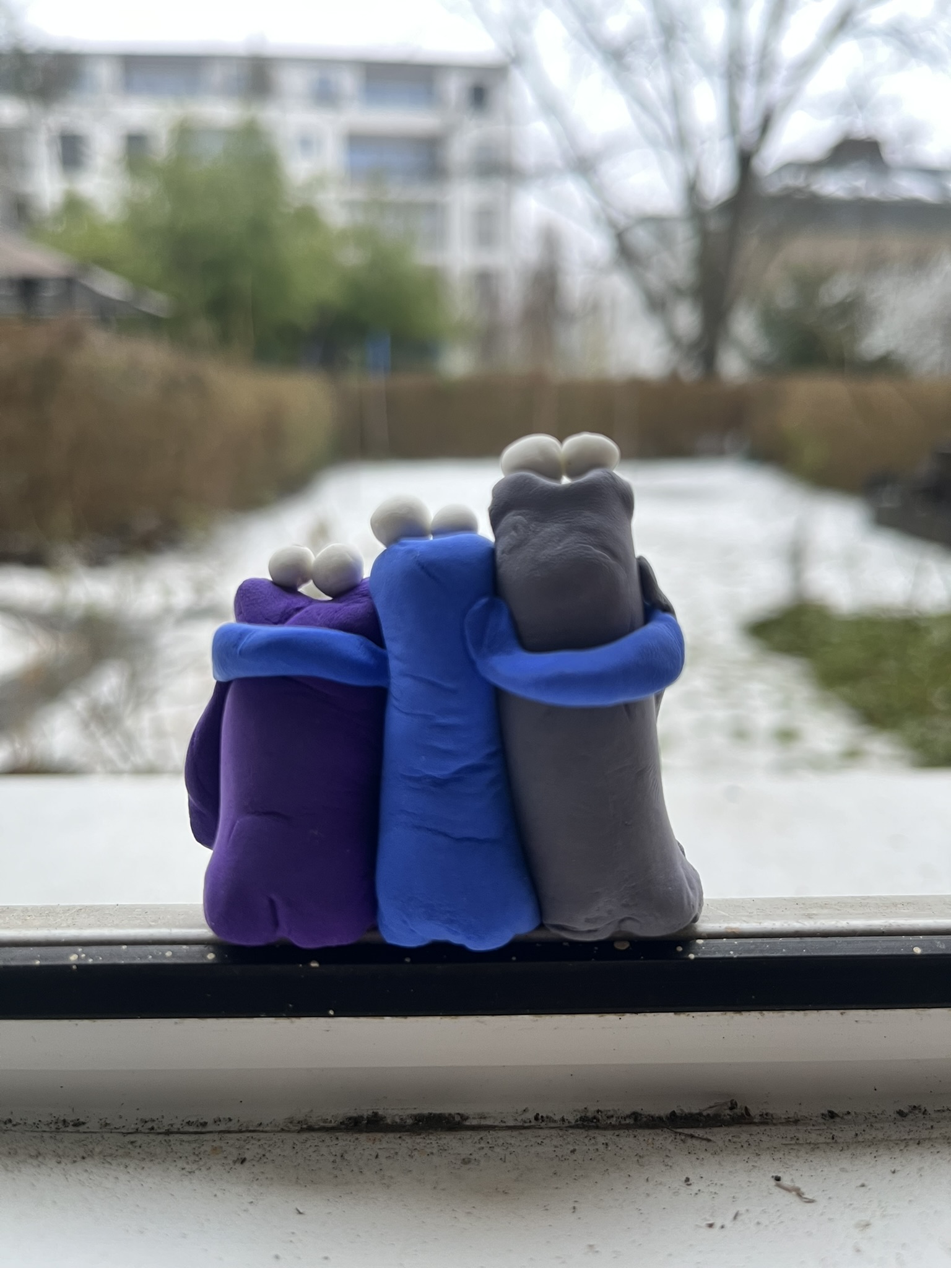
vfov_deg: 67.3
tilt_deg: -13.2
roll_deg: +0.7
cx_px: 476
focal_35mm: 26
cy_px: 634
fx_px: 952
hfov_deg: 53.1
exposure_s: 1/60
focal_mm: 5.1
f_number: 1.6
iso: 200
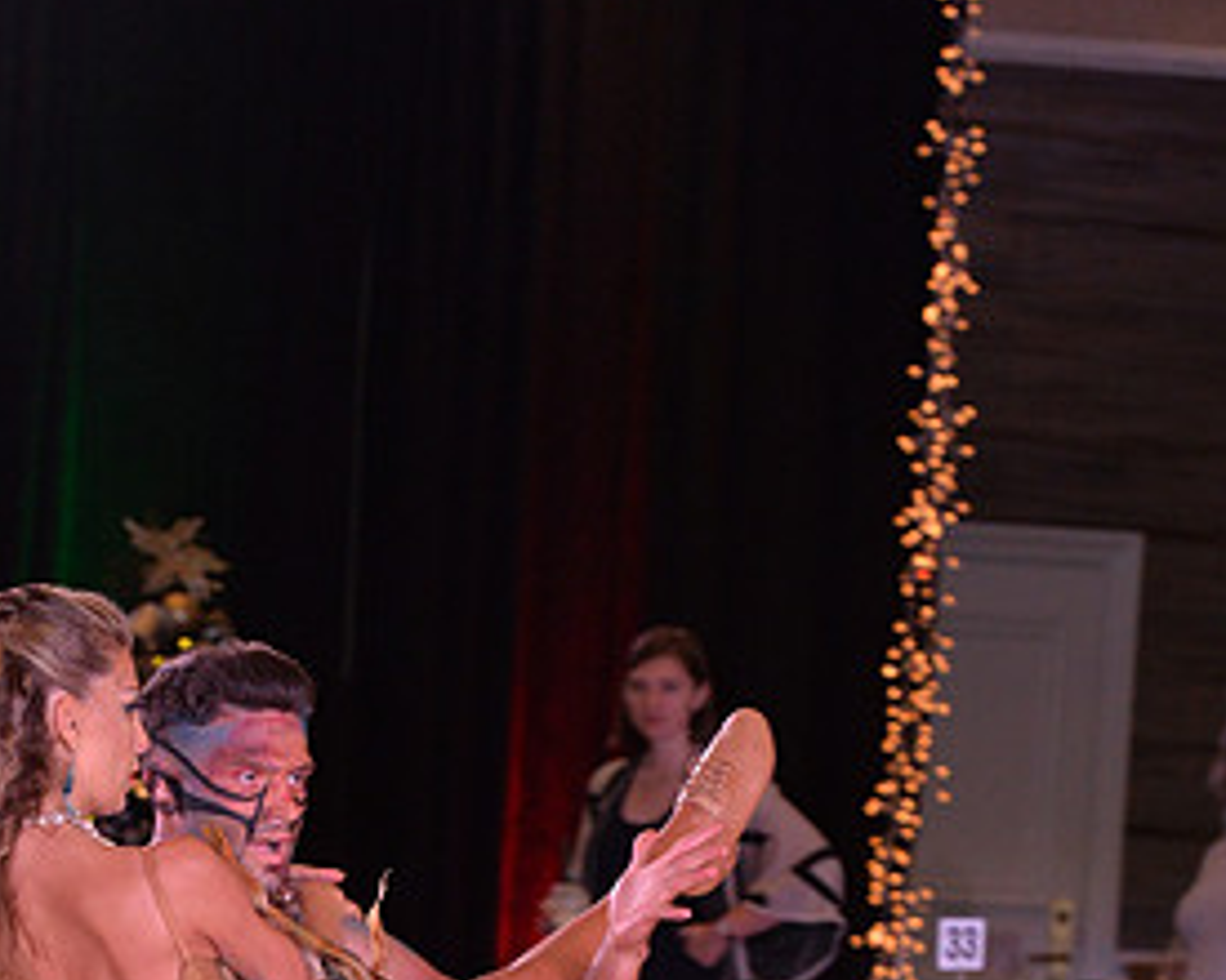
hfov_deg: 7.2
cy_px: 1265
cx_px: 390
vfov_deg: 5.8
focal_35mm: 267
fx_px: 9688
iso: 2000
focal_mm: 135
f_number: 6.3
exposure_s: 1/250
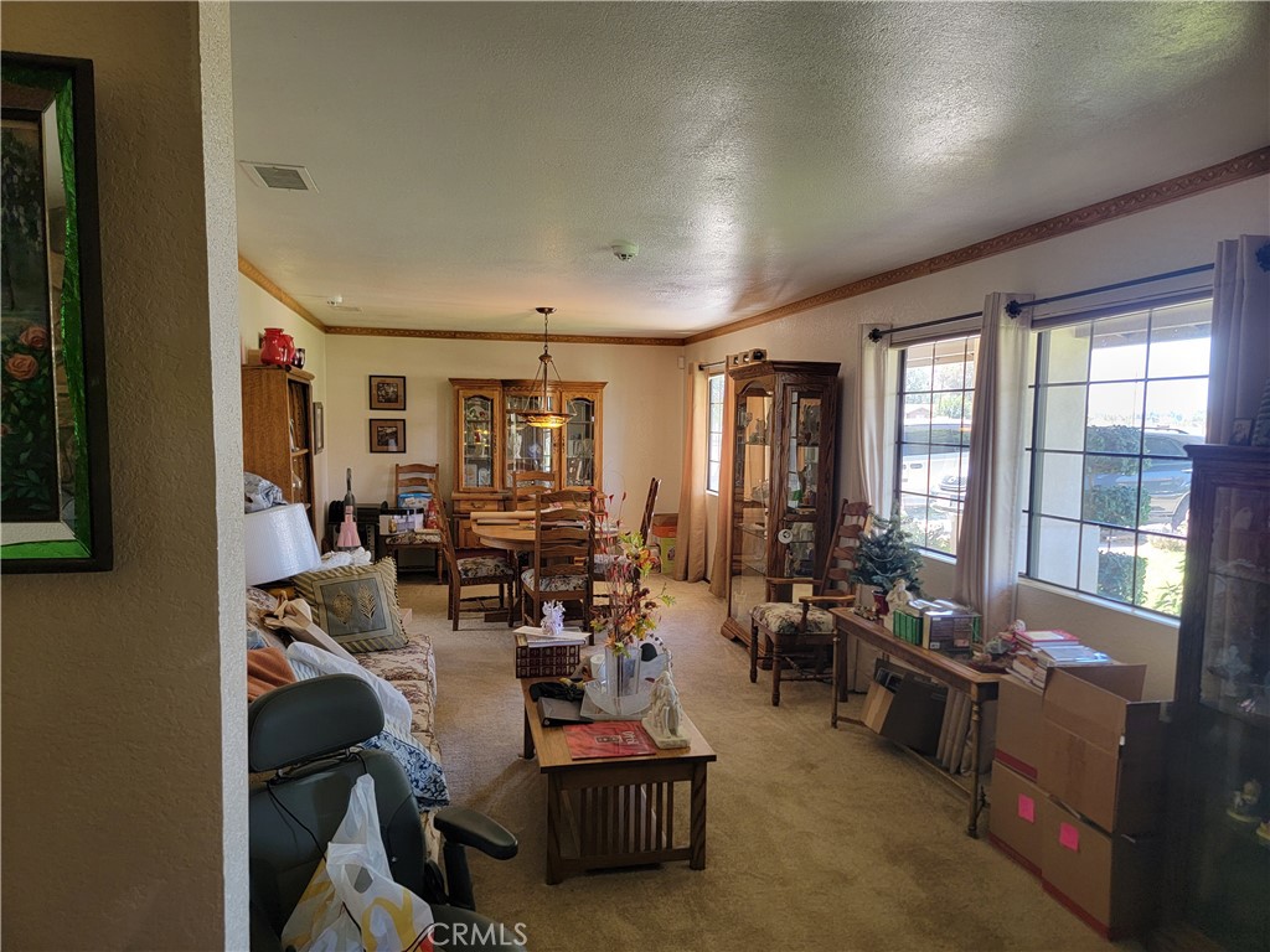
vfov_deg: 56.8
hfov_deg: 71.6
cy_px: 476
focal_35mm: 24
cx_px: 635
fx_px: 881
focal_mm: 6.7
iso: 200
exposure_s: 1/60
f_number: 1.8
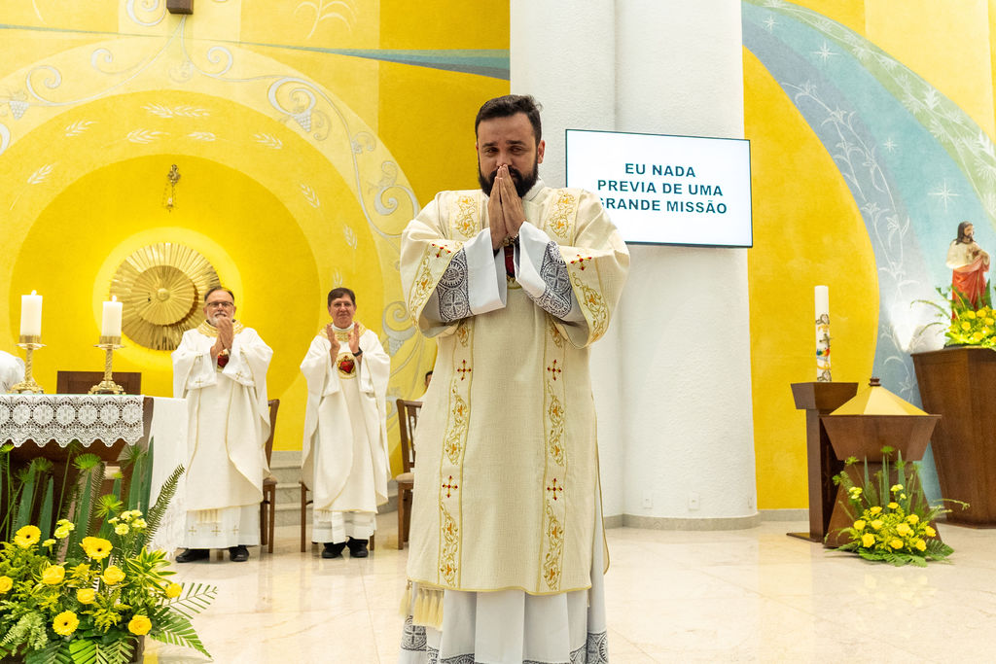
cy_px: 332
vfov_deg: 43.6
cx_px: 498
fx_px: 830
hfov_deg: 61.9
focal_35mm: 30
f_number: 3.2
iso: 1600
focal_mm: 20
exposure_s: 1/200
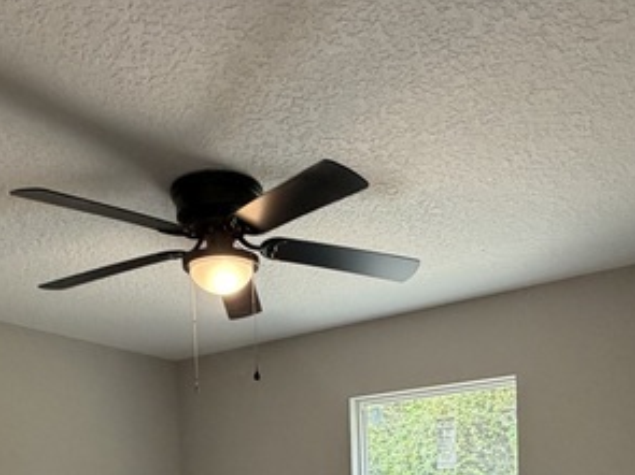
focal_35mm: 38
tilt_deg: -2.8
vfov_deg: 32.6
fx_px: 697
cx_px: 321
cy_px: 535
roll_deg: +3.5
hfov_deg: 49.0
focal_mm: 2.22
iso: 250
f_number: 2.2
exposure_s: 1/60
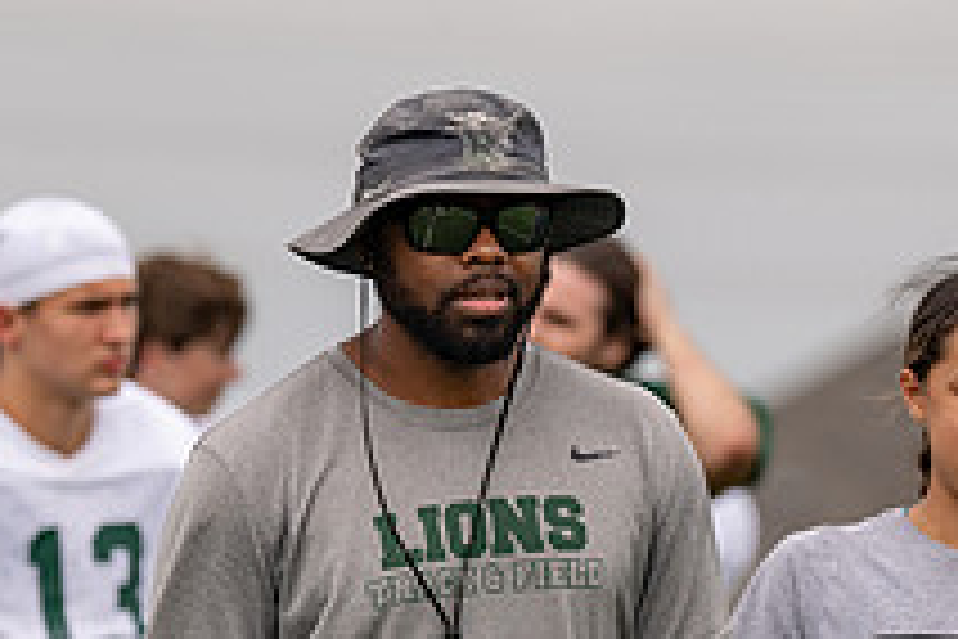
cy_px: 644
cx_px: 436
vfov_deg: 3.2
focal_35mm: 436
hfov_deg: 4.7
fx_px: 11602
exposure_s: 1/2500
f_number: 2.8
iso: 160
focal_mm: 149
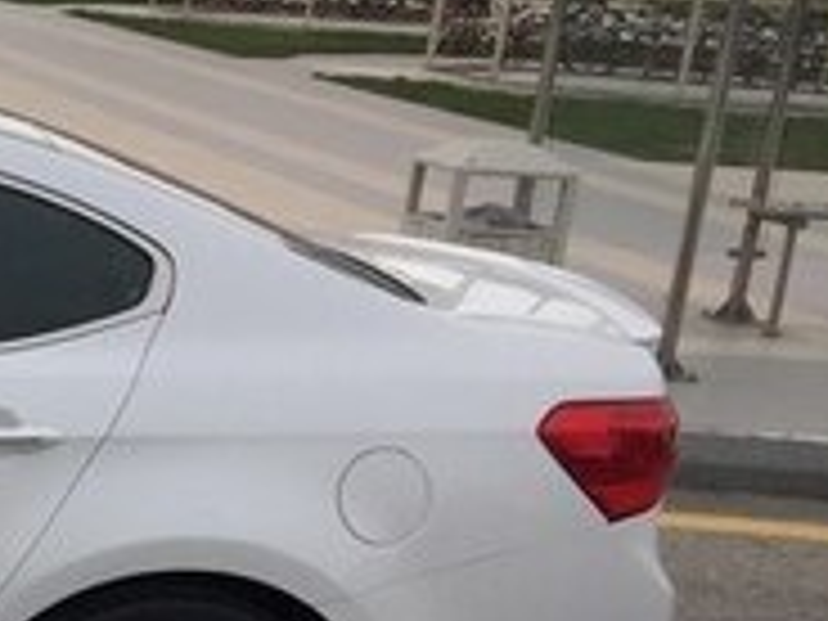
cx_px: -644
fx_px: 2488
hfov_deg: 16.1
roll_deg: -2.6
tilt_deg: -14.1
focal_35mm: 104
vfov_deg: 14.0
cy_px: 601
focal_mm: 4.15
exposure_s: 1/670
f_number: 2.2
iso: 32
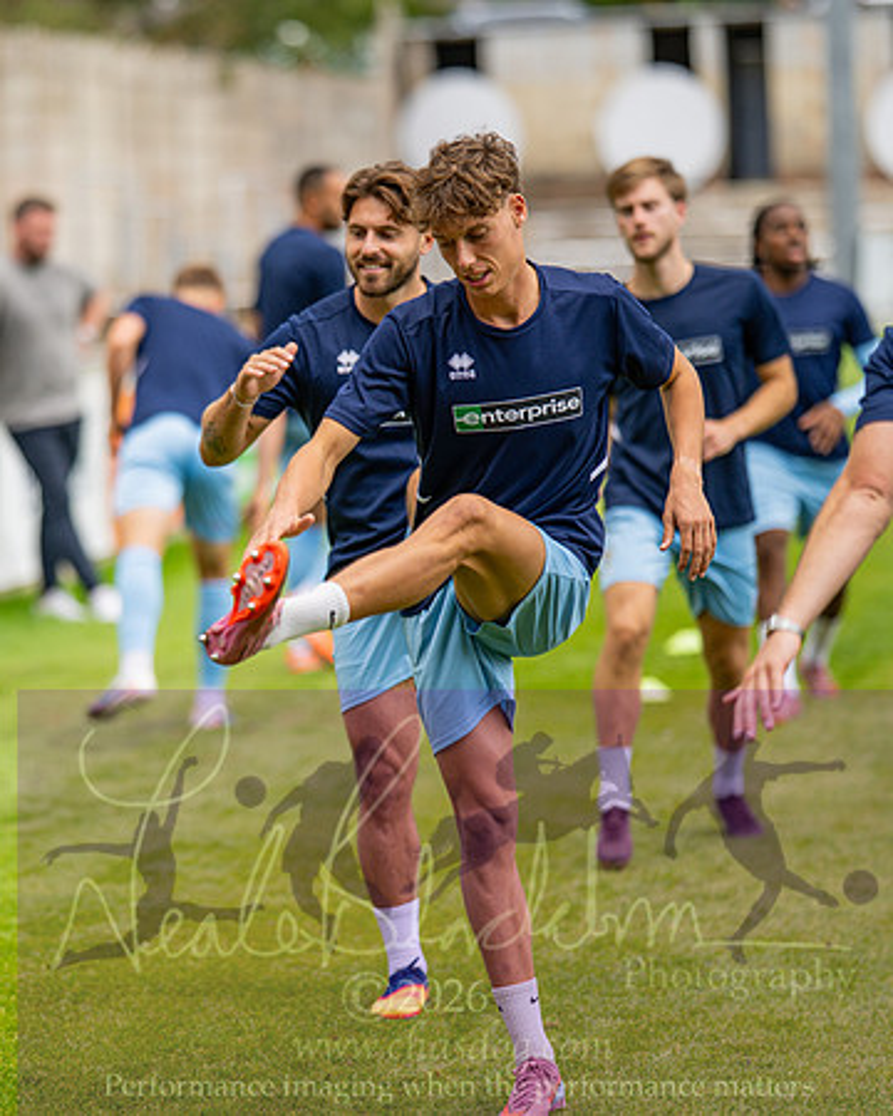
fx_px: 6278
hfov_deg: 8.1
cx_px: 212
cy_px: 558
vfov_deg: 10.2
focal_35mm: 190
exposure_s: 1/1600
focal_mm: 135
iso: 160
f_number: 1.8
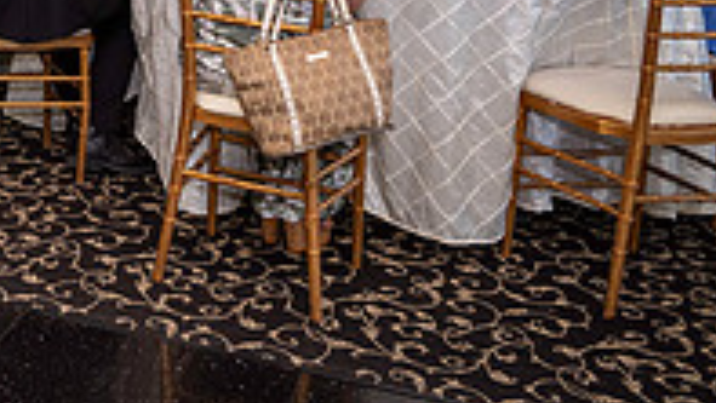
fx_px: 1405
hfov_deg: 24.5
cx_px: -244
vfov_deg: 15.3
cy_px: -171
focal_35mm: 74
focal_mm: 24
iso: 800
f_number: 3.5
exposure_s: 1/100
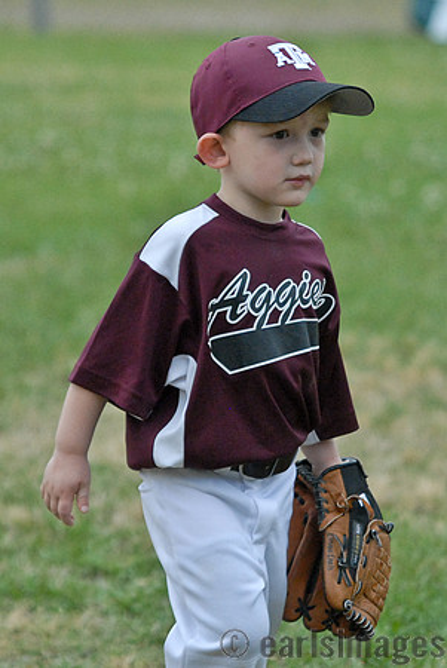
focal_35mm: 168
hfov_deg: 8.2
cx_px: 224
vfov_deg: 12.2
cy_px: 334
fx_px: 3122
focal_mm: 112
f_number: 2.8
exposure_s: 1/1250
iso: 1000
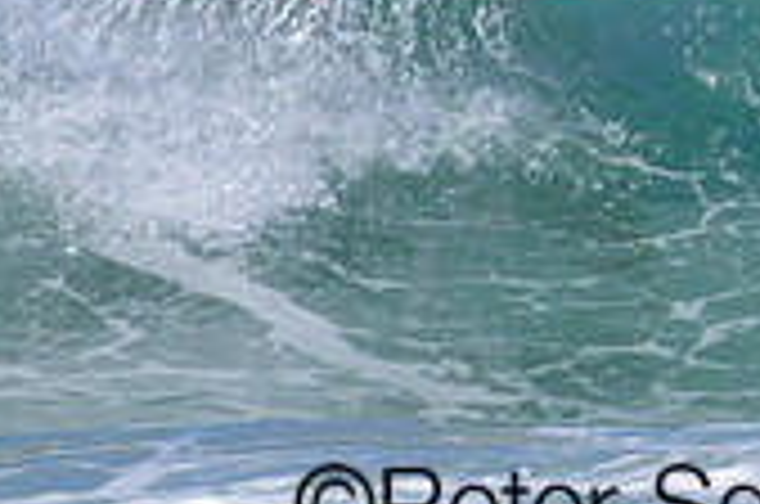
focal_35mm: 3781
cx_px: 616
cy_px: -282
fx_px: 79670
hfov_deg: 0.5
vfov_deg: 0.4
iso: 720
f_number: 11
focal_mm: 800
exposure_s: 1/2000
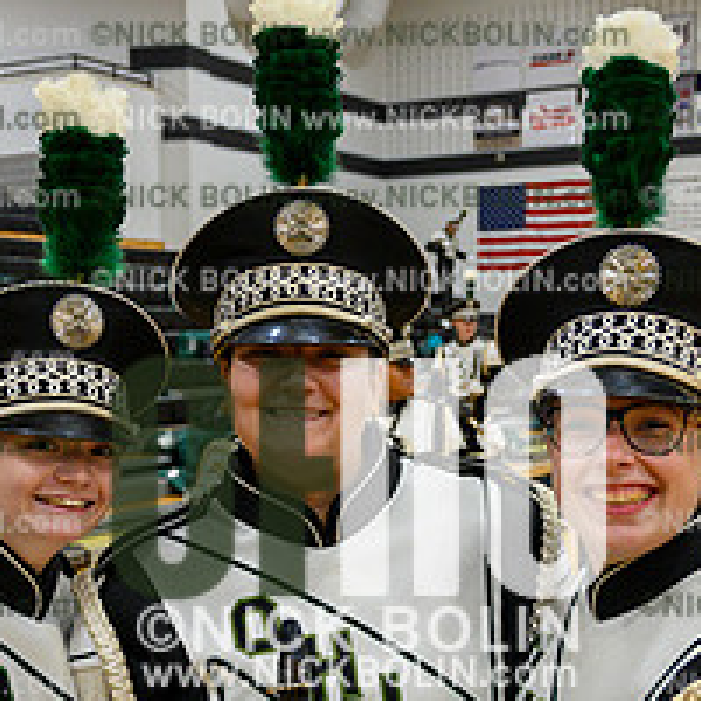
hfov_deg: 29.1
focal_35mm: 59
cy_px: 522
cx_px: 358
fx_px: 1352
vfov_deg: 28.7
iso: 1250
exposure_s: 1/250
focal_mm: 24
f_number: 4
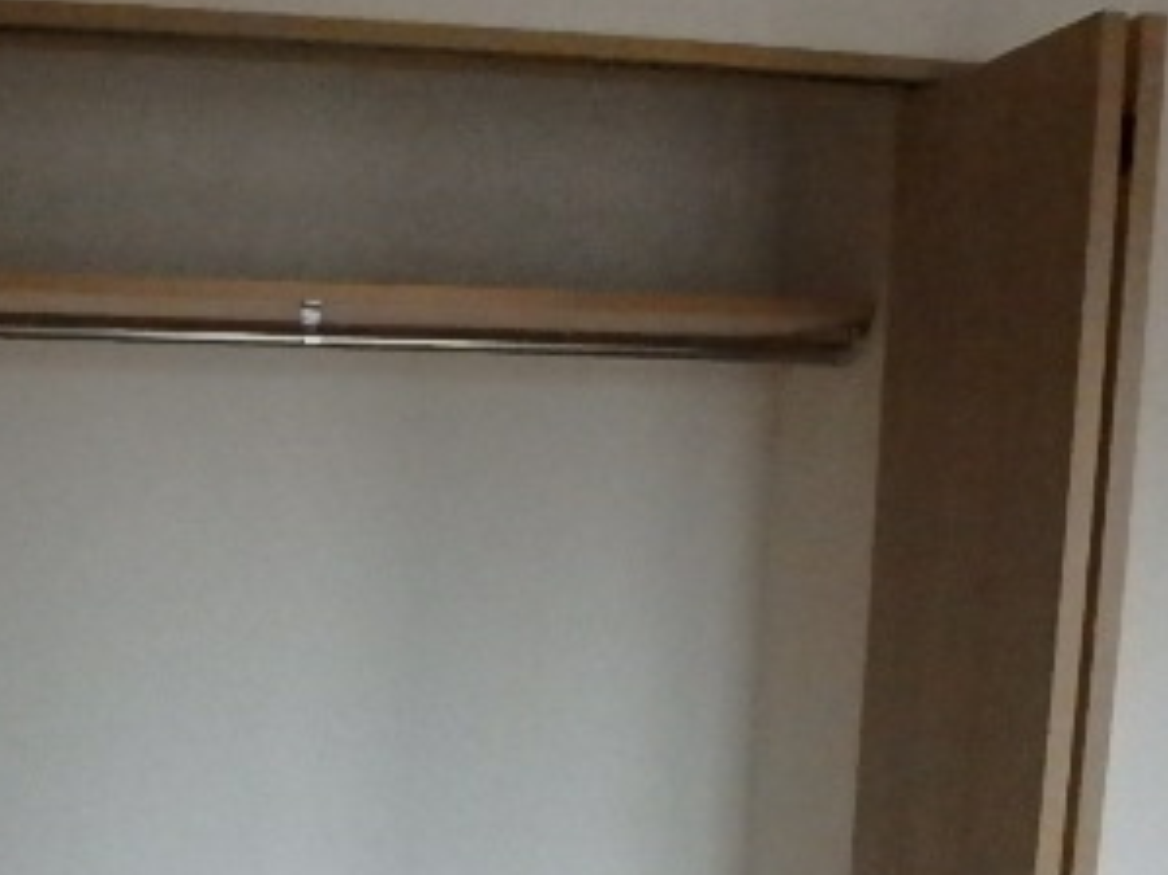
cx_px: 332
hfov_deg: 41.2
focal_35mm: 45
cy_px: 766
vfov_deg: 30.9
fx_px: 1518
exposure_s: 1/500
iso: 2000
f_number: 3.5
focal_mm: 3.7
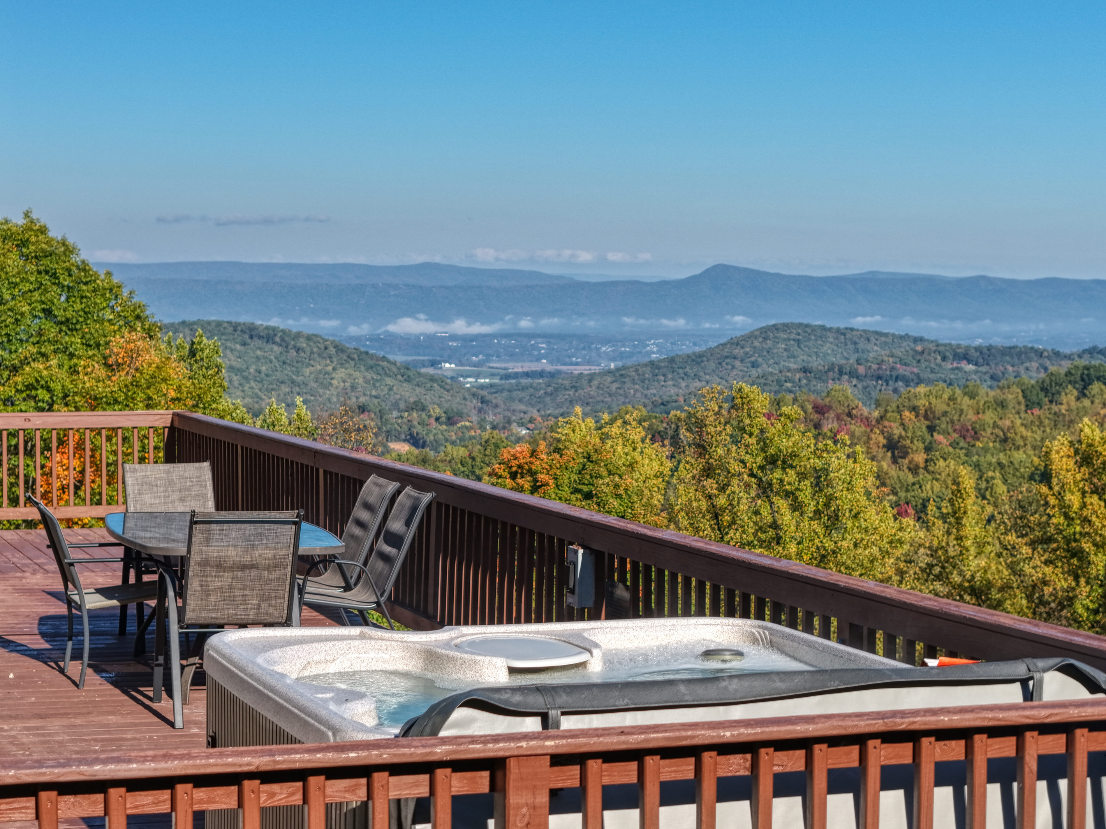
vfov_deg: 21.0
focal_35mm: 70
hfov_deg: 27.8
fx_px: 2237
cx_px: 553
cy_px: 414
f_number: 2.8
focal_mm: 19.4
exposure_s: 1/800
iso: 125
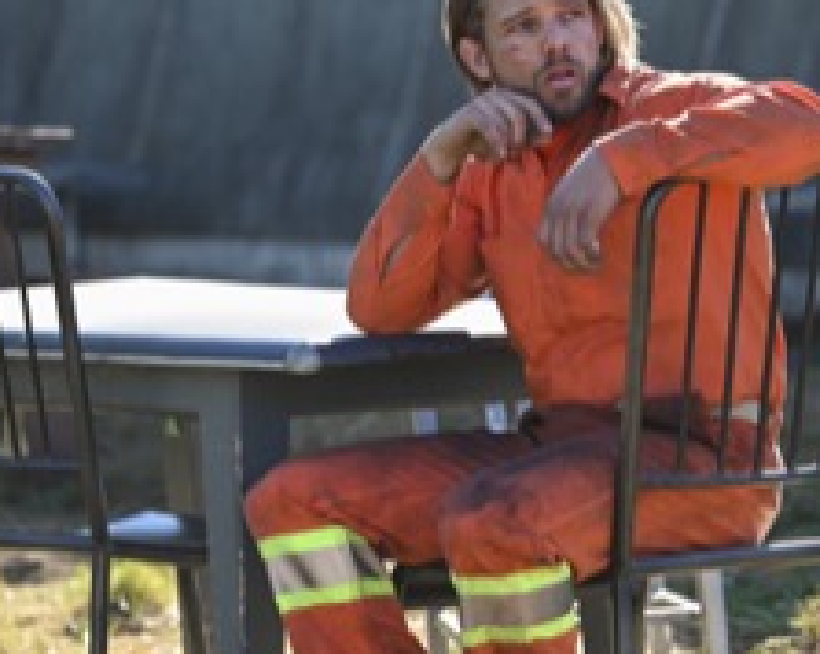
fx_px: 6886
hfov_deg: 6.8
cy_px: 375
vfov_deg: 5.4
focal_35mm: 284
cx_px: 393
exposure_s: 1/1600
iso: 400
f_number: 2.8
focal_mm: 135
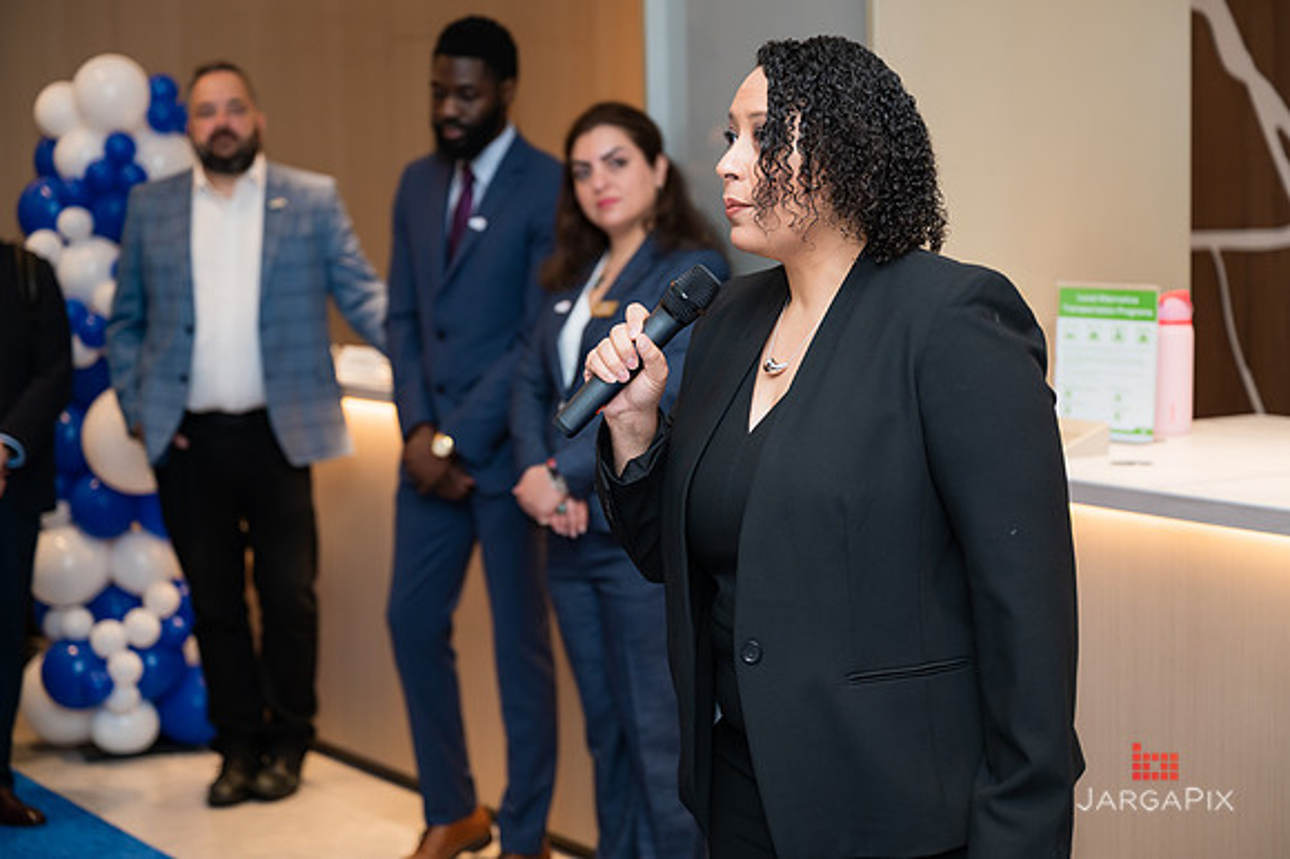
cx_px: 645
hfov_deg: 29.9
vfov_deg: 20.2
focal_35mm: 67
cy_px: 430
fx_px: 2416
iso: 400
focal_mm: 67
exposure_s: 1/160
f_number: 3.2
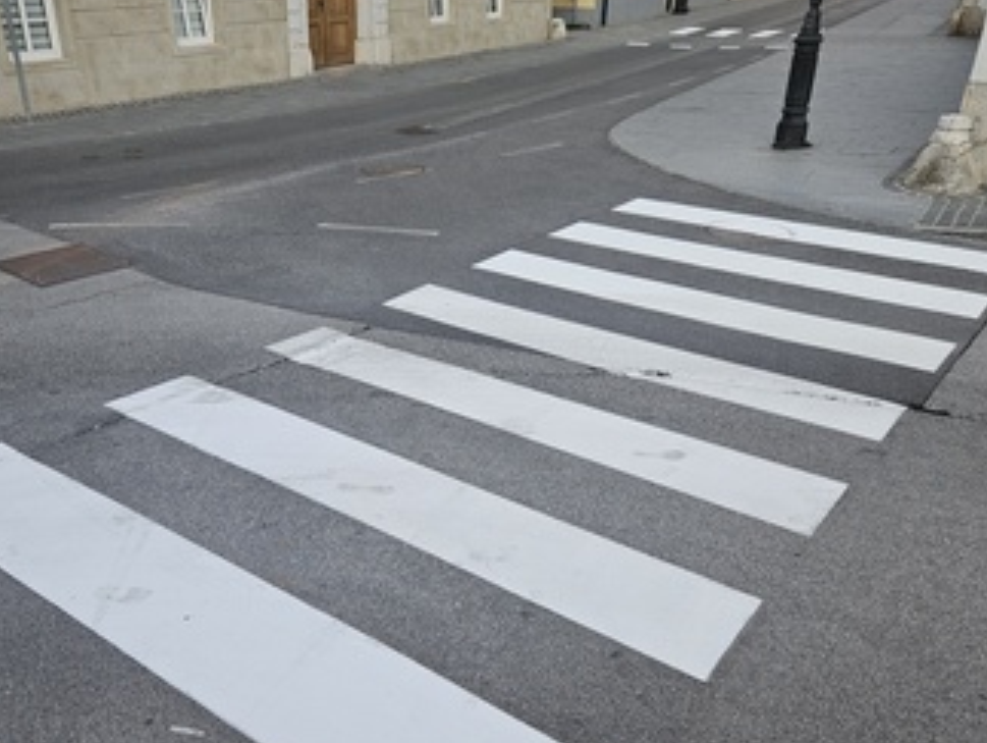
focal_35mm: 32
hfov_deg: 56.6
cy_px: 419
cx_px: 428
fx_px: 913
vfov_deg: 44.1
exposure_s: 1/292
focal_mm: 5.4
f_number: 1.8
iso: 25
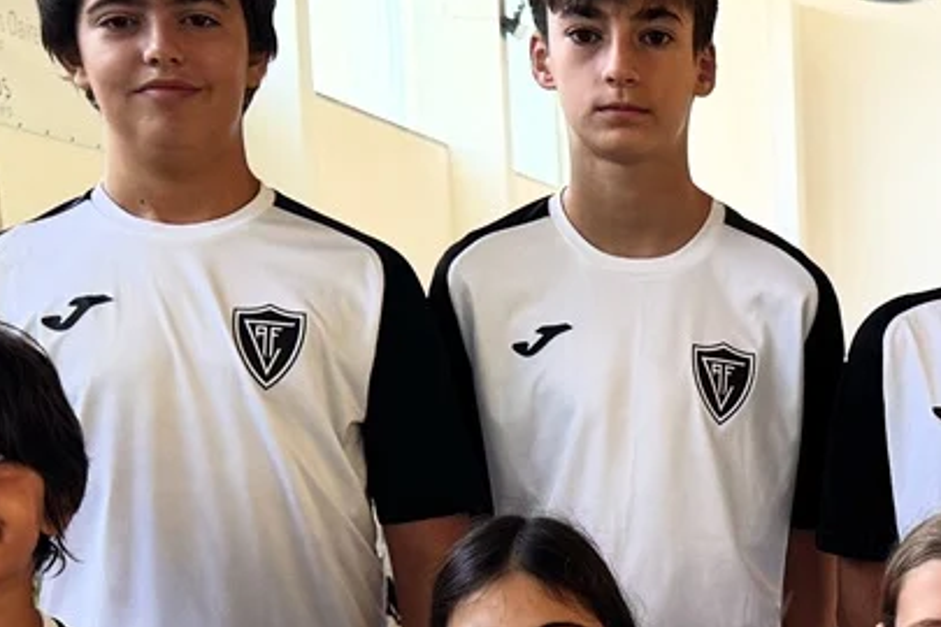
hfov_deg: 18.9
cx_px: 1185
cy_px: 938
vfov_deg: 12.8
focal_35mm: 101
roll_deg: -0.4
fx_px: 2640
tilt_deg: -10.6
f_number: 1.78
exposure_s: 1/100
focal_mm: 6.76
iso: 64
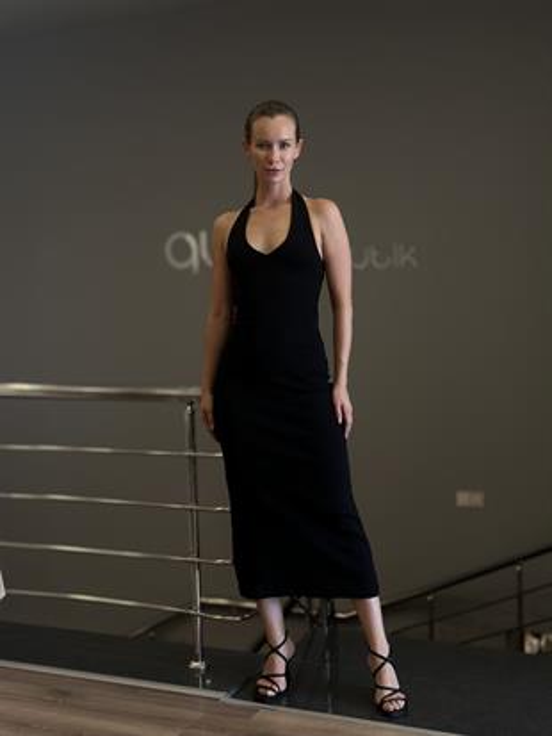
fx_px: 1020
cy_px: 368
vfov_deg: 39.6
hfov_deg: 30.3
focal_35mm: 48
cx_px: 276
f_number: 1.78
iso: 80
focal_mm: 6.86
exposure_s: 1/100
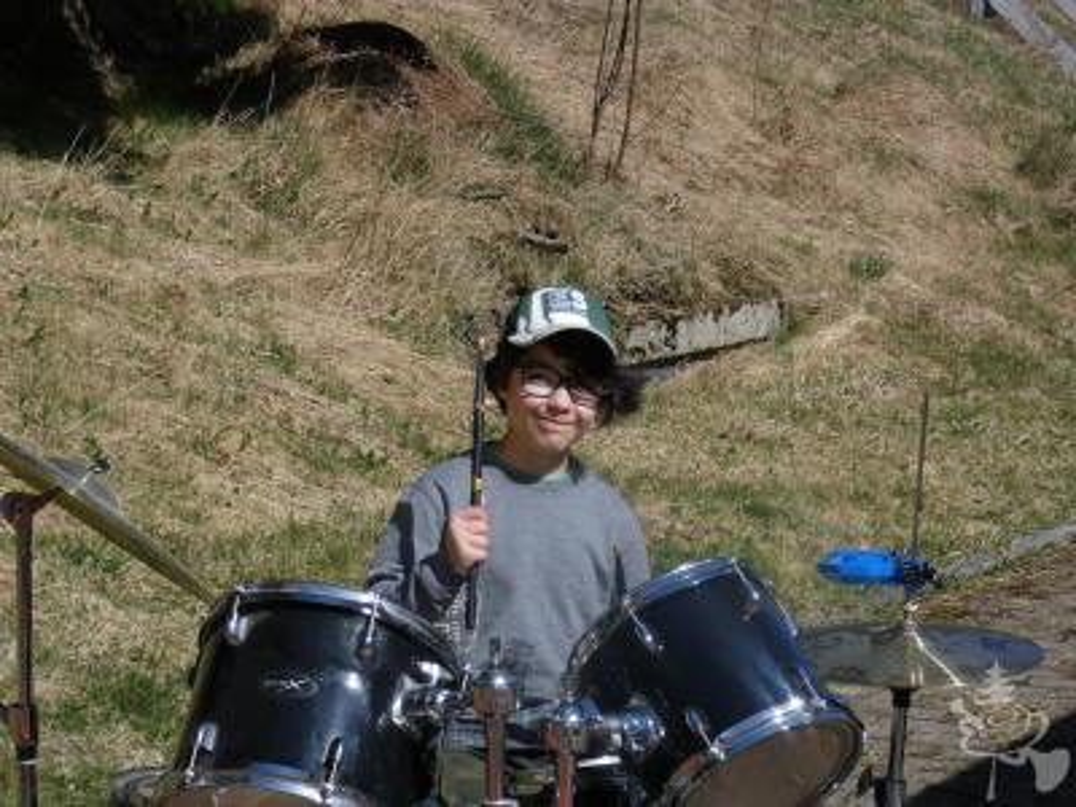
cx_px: 538
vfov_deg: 13.8
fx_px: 3326
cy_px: 404
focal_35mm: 107
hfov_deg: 18.4
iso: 80
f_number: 4.9
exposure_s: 1/640
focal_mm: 19.2
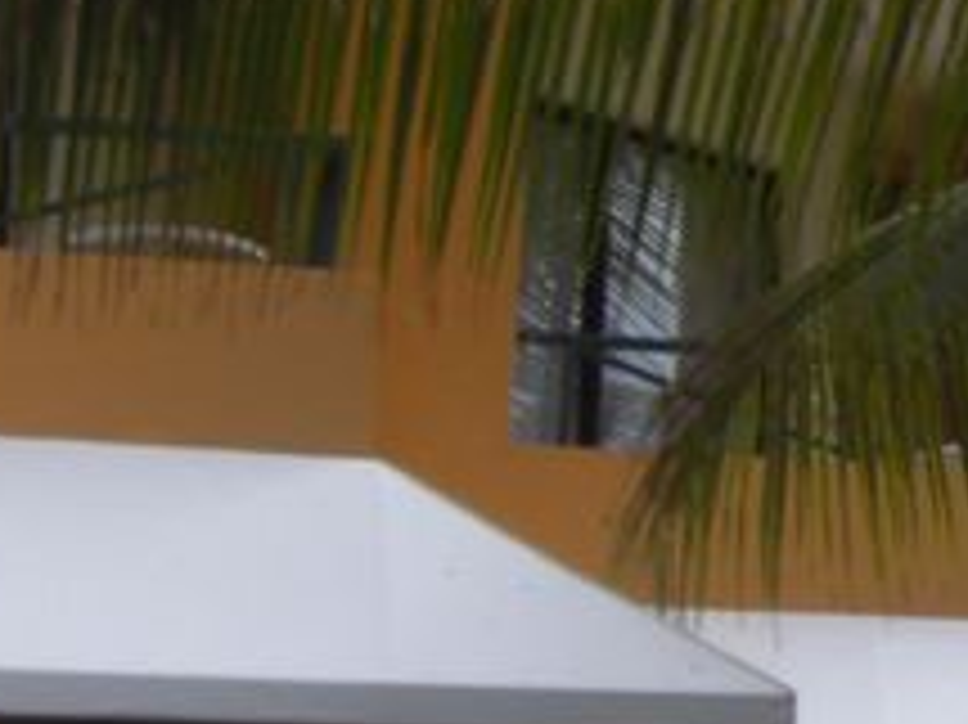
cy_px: 256
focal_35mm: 181
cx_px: 1733
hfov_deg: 10.3
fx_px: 5059
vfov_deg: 8.2
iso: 64
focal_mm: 6.2
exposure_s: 1/160
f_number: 2.7
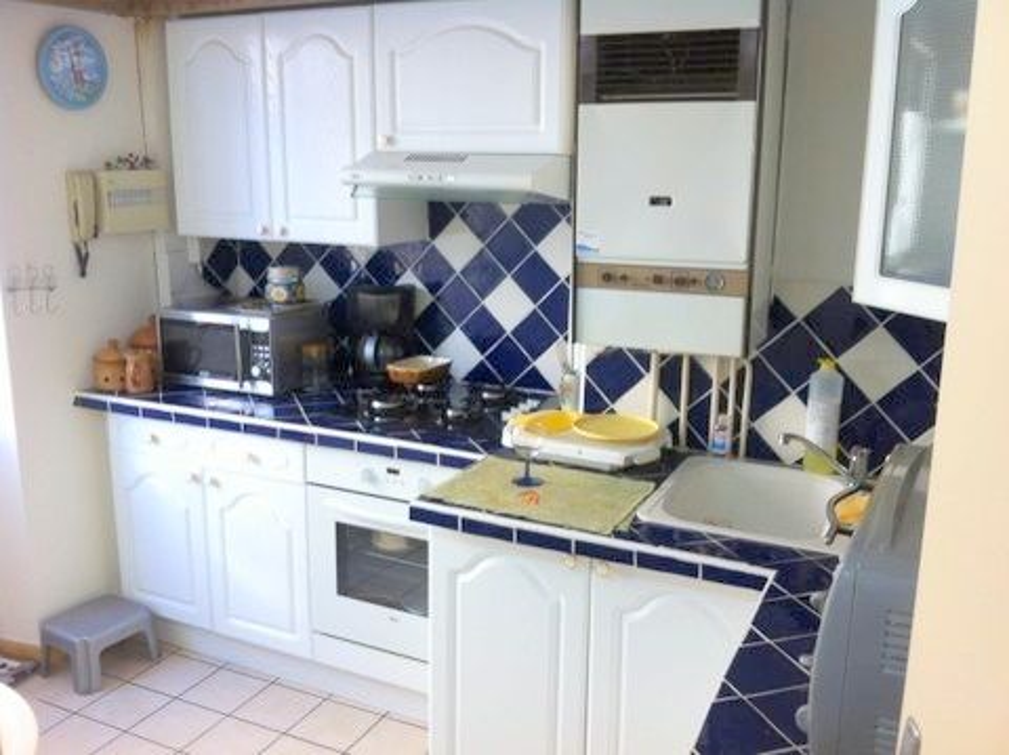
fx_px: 1019
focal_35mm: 35
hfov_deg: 52.7
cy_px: 378
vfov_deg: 40.6
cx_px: 504
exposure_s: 1/20
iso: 80
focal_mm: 3.85
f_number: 2.8
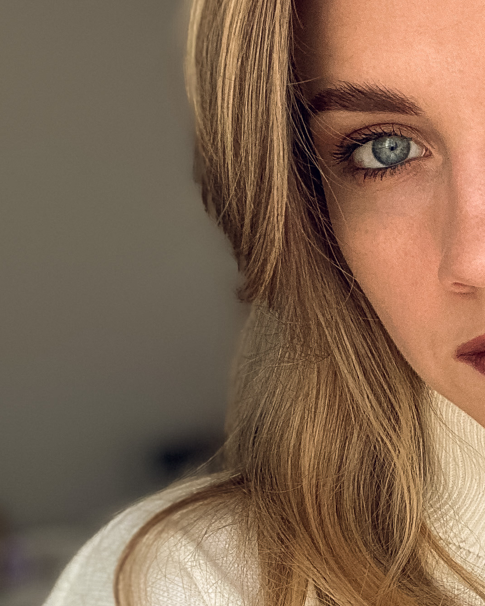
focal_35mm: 68
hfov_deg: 21.4
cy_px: 368
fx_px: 1220
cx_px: 520
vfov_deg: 27.8
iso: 80
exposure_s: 1/120
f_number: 2.2
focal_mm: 2.71
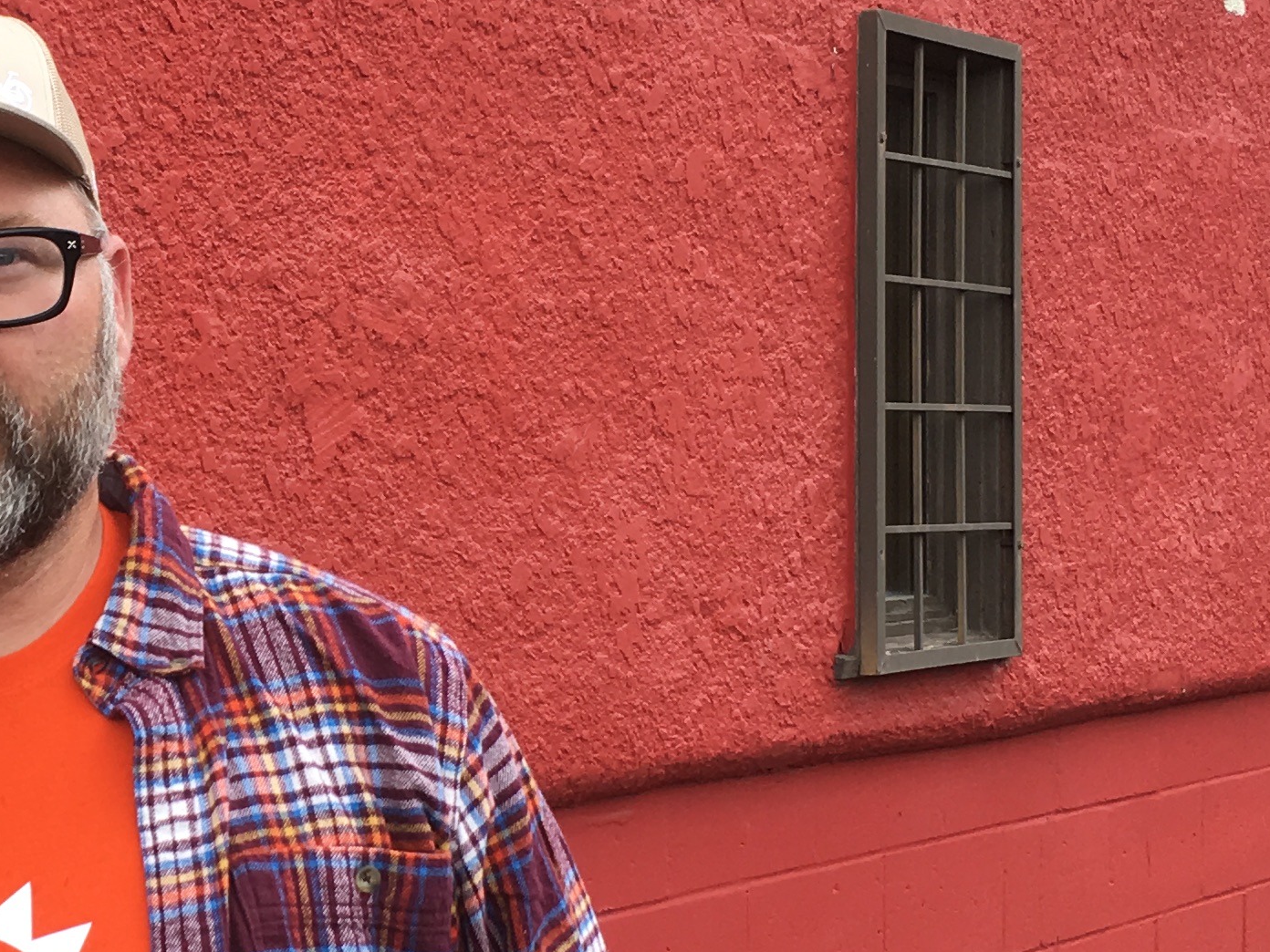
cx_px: 68
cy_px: 538
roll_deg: +0.9
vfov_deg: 17.6
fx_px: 3082
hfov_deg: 22.6
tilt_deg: +0.1
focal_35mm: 84
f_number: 2.2
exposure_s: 1/212
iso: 25
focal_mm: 4.15
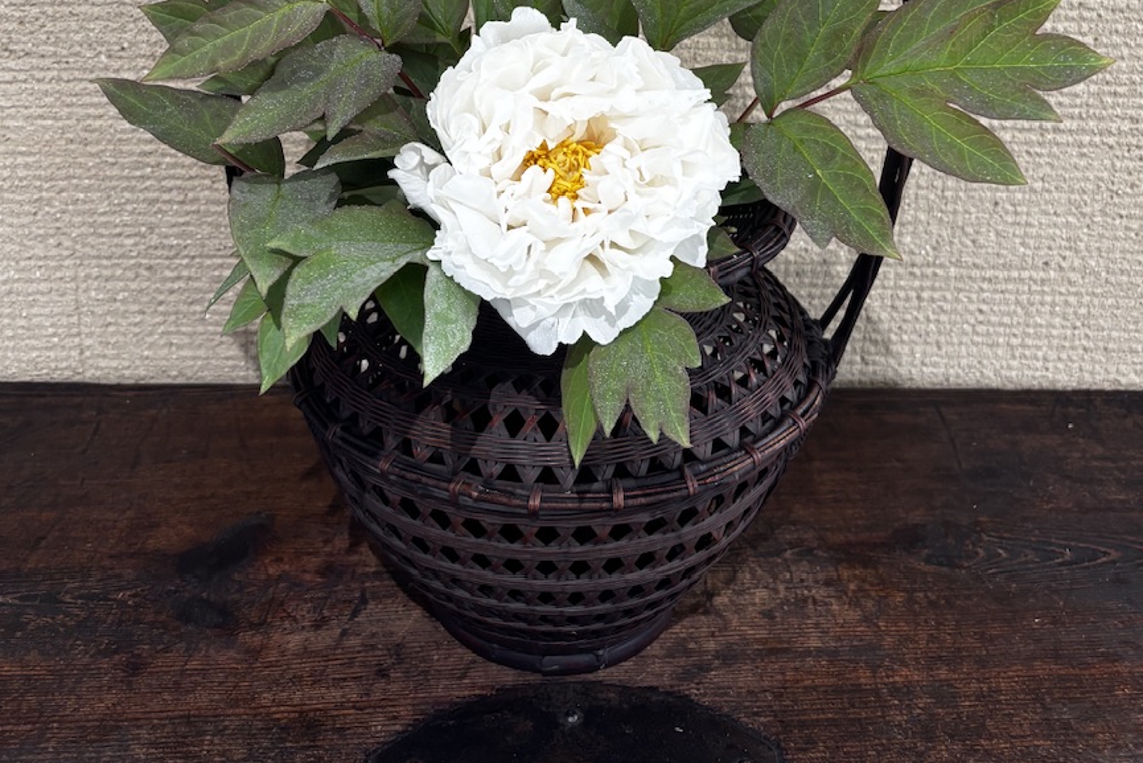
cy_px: -13
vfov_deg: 30.8
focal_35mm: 40
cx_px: 566
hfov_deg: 48.5
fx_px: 1270
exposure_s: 1/59
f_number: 1.6
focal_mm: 5.96
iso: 125
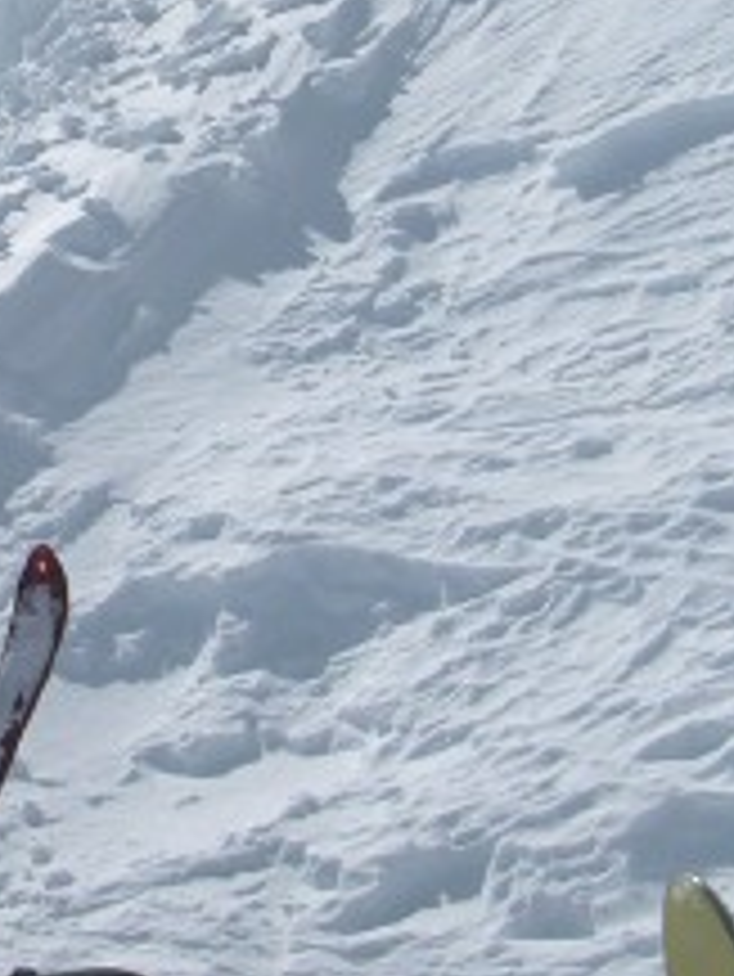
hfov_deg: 11.8
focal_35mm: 124
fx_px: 3502
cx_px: -72
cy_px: 166
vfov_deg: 15.8
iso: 50
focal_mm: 8.9
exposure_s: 1/538
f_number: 8
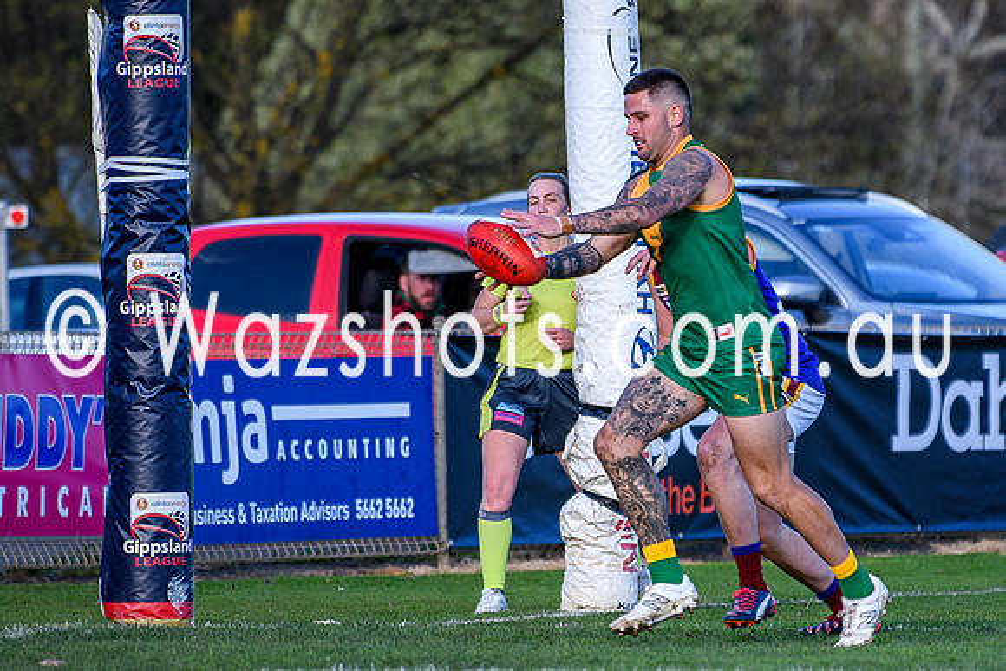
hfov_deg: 3.7
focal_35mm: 551
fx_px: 15405
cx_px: 723
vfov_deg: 2.5
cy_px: 448
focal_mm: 200
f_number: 2.8
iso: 280
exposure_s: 1/1600
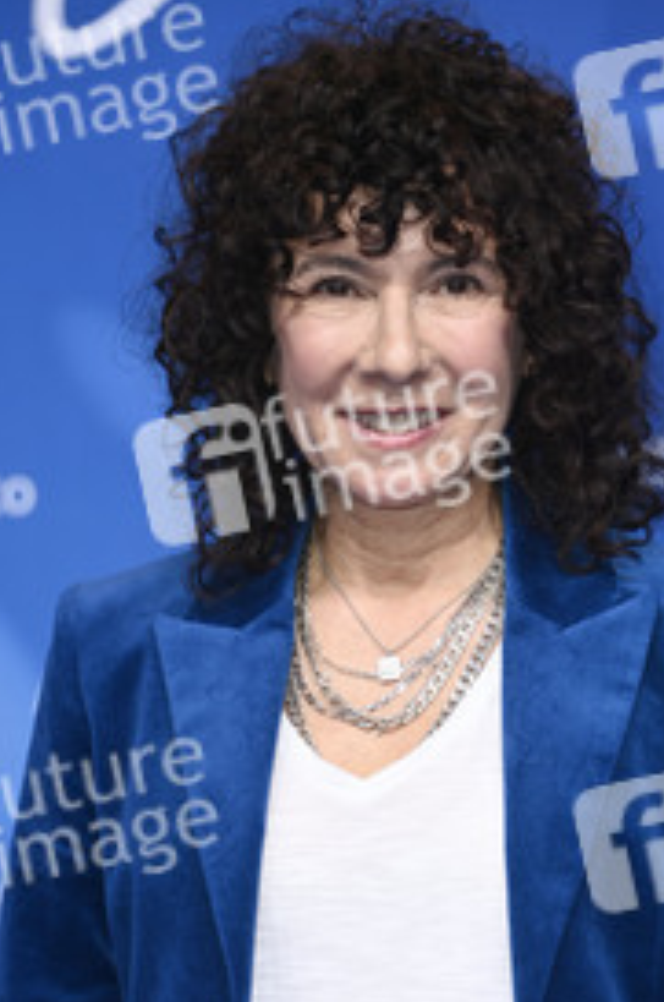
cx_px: 429
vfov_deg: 9.4
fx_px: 6109
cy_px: 642
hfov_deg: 6.2
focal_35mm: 220
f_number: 5.6
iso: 1250
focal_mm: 150
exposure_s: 1/250
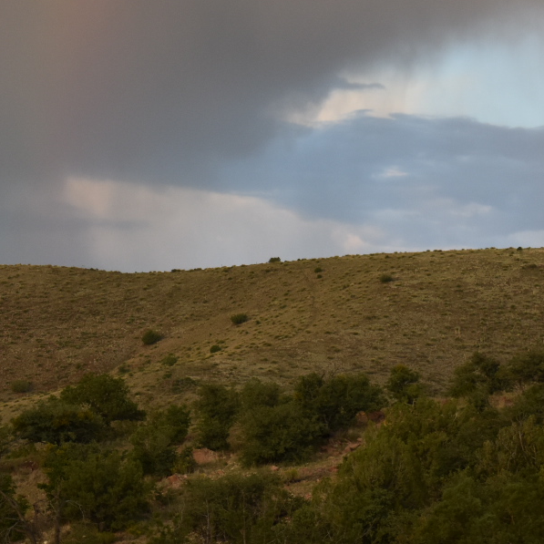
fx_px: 3381
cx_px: 277
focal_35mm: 190
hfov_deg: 9.2
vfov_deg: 9.2
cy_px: 128
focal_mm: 55
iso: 400
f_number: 5.6
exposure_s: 1/80
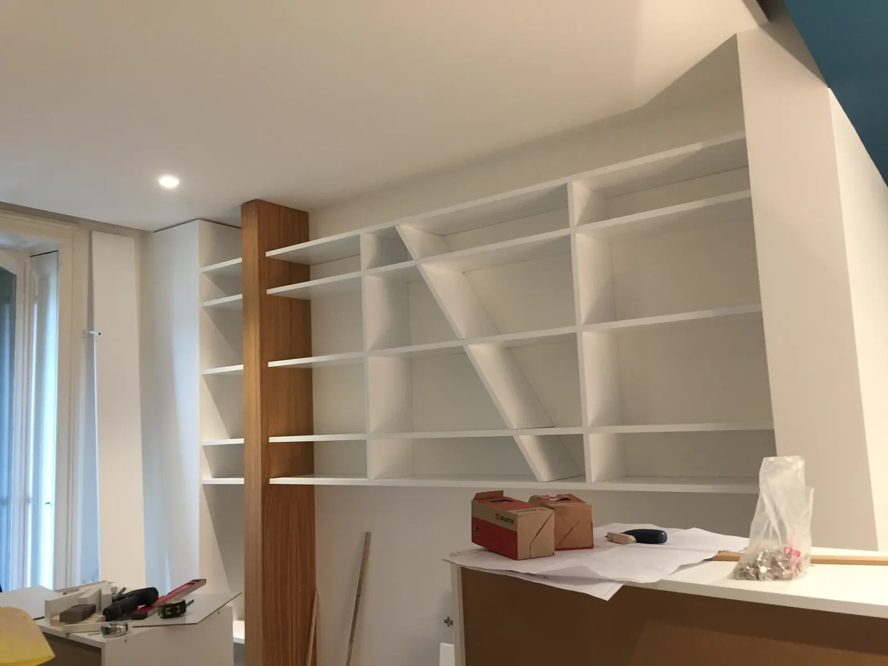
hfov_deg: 61.7
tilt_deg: +8.6
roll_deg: +1.6
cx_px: 444
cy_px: 333
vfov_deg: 48.2
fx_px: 744
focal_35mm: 29
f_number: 2.2
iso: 160
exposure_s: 1/33
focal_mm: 4.15
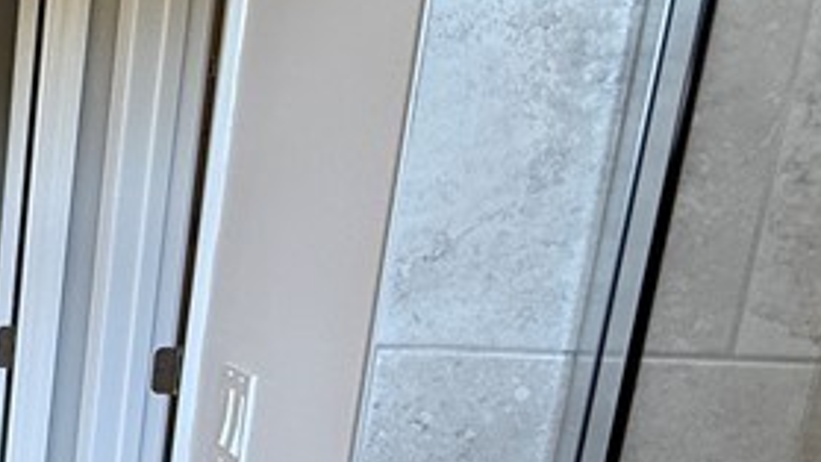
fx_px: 1219
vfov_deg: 20.6
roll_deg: -0.1
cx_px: -391
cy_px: 480
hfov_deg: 27.0
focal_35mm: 56
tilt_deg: -12.1
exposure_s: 1/120
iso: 125
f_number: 2.2
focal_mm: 2.22
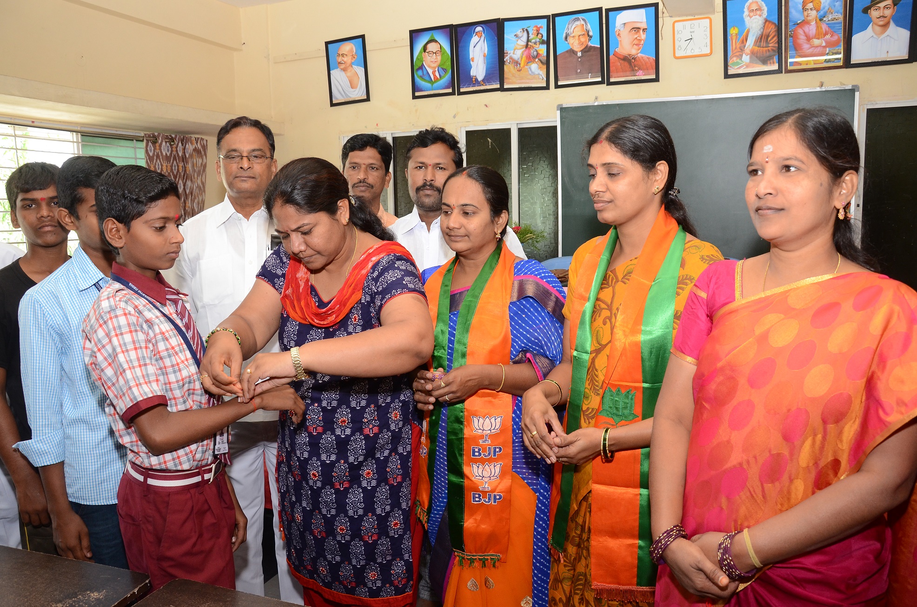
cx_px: 458
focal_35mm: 27
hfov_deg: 67.5
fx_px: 686
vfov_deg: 47.7
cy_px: 304
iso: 800
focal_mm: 18
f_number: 5.6
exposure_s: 1/100
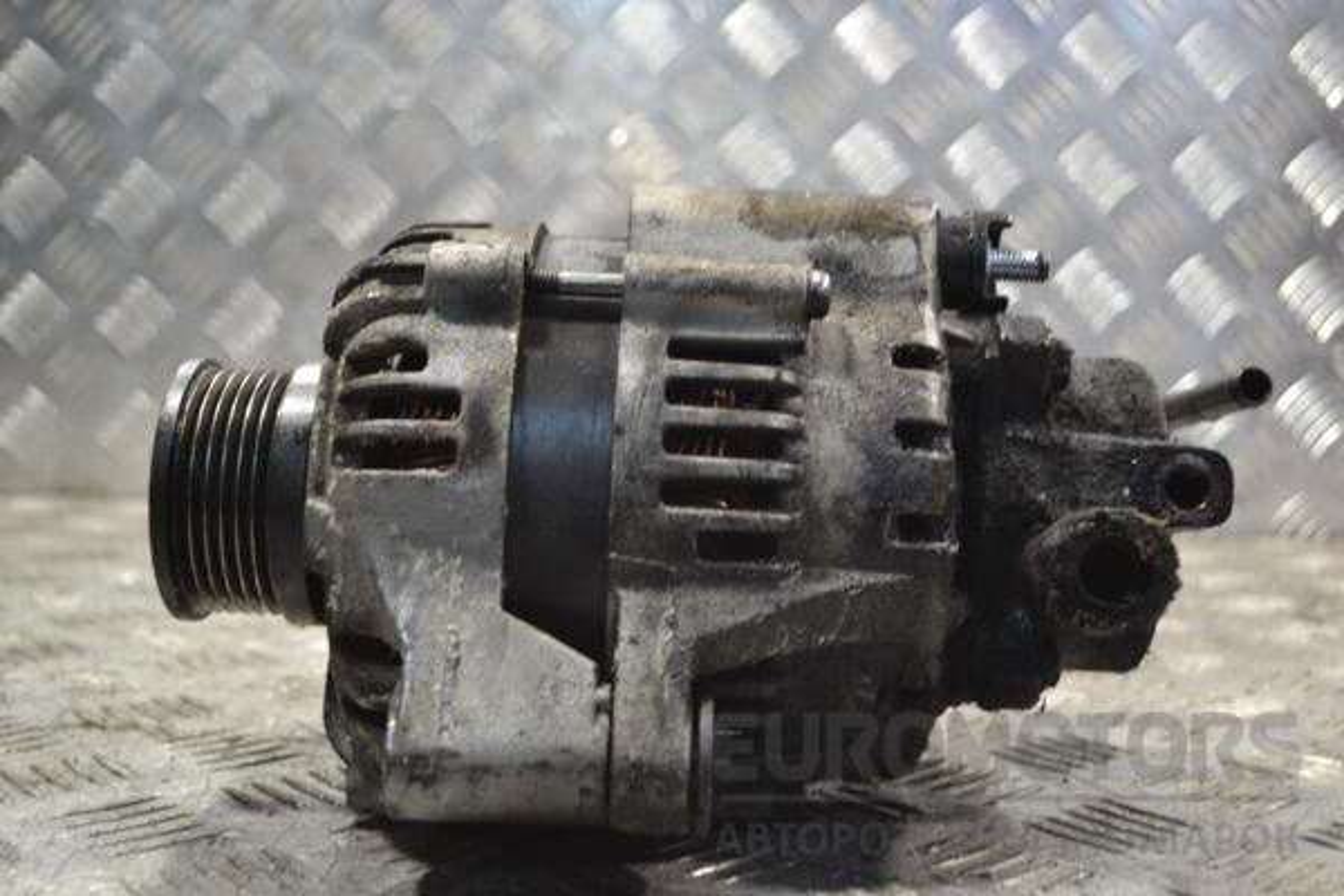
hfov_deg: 45.0
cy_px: 448
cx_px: 672
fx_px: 1624
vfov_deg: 30.8
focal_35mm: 44
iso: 400
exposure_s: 1/50
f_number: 4.5
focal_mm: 29
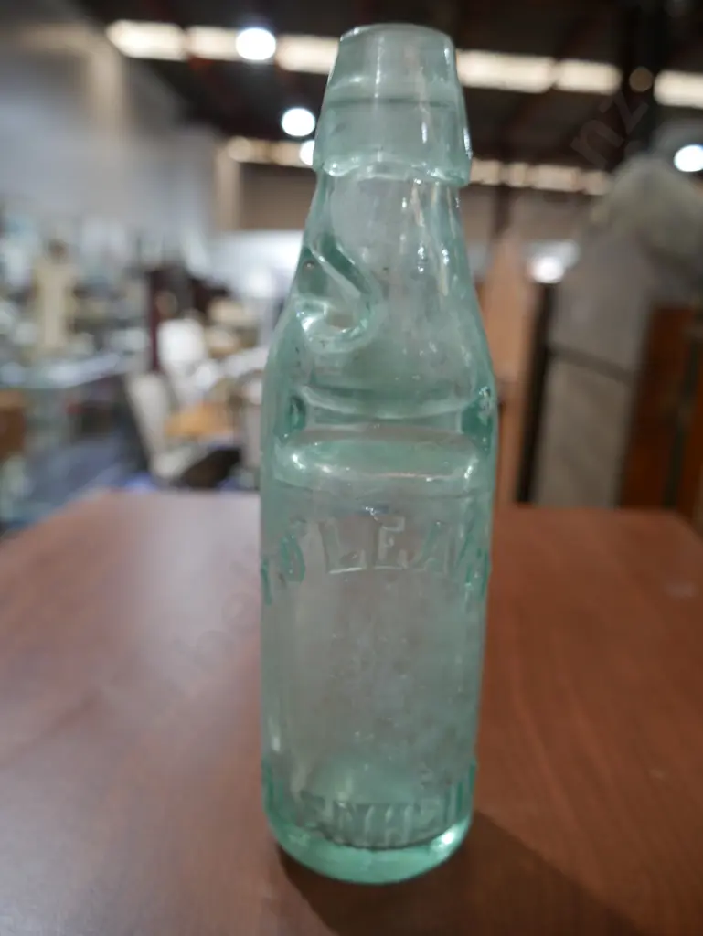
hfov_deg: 49.8
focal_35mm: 28
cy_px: 468
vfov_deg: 63.4
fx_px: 758
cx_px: 352
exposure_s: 1/60
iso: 400
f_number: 3.5
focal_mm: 14
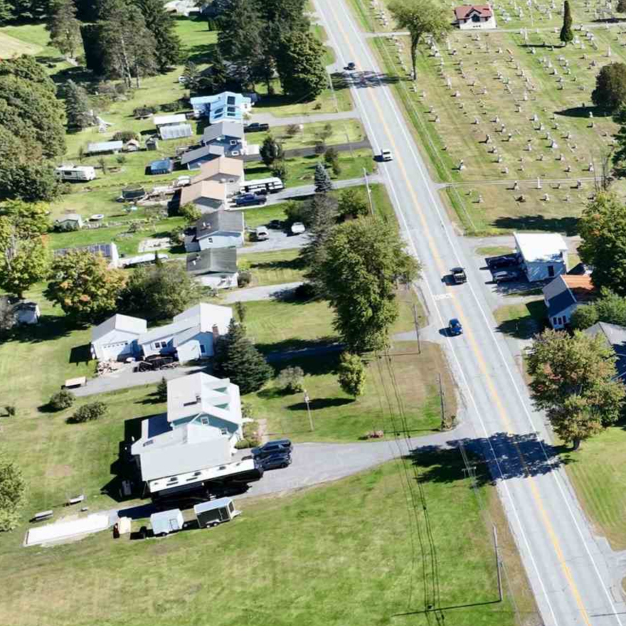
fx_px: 1514
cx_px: 1078
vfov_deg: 23.4
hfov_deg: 18.8
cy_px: 293
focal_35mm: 74
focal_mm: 12.29
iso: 200
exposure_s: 1/1600
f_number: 2.8
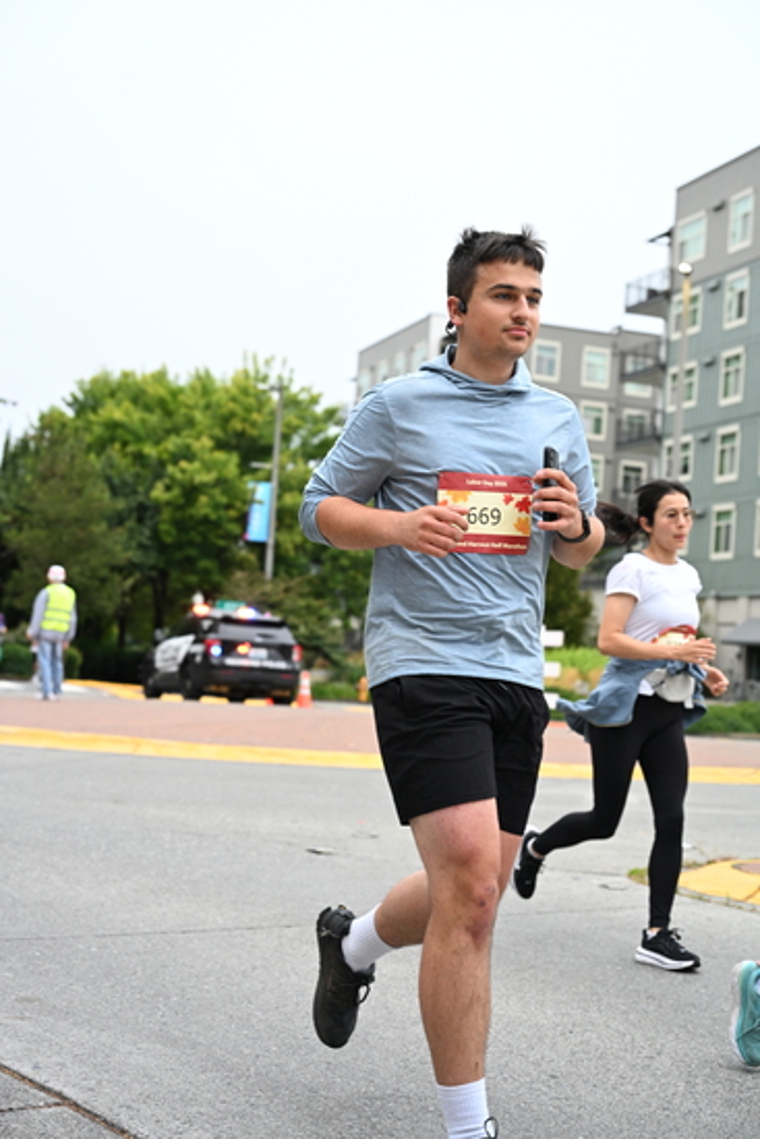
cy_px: 570
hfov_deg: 26.0
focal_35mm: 52
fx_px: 1646
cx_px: 380
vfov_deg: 38.2
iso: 1600
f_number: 4
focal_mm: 52
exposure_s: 1/800
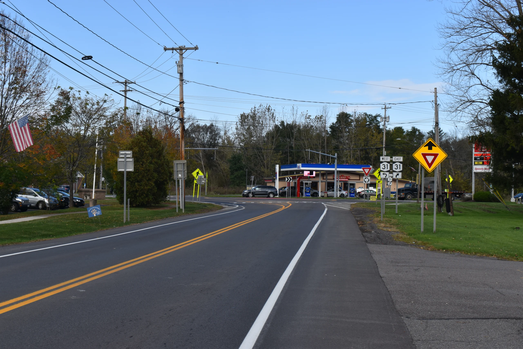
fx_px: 784
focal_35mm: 54
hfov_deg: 36.9
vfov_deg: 25.1
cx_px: 262
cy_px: 174
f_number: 8
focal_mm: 36
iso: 110
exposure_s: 1/250
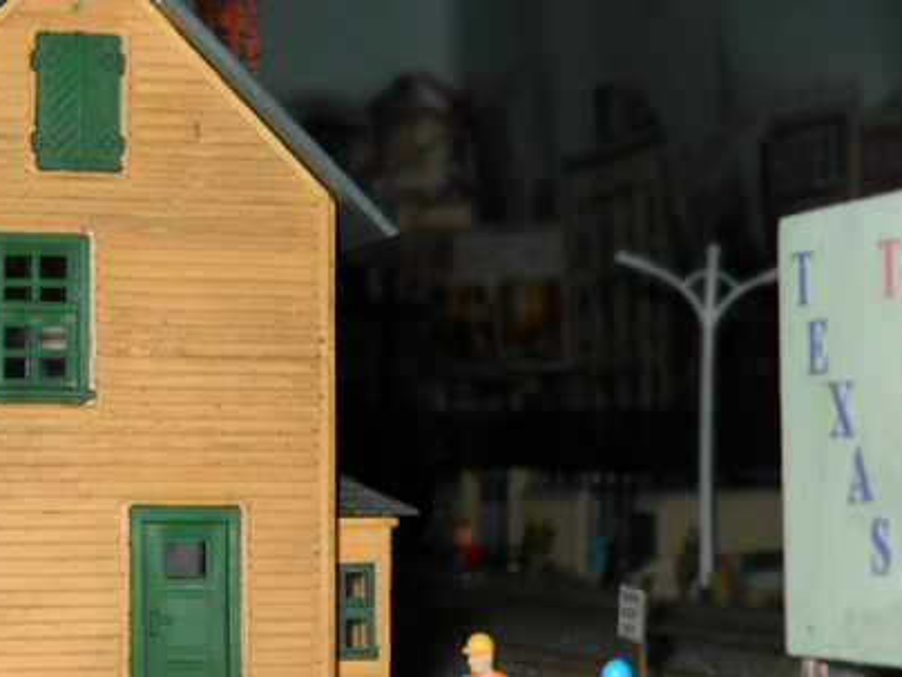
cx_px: 221
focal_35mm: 65
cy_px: 429
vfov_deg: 22.5
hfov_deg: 29.3
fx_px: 1694
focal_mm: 6.72
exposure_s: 1/30
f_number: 3.1
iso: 64
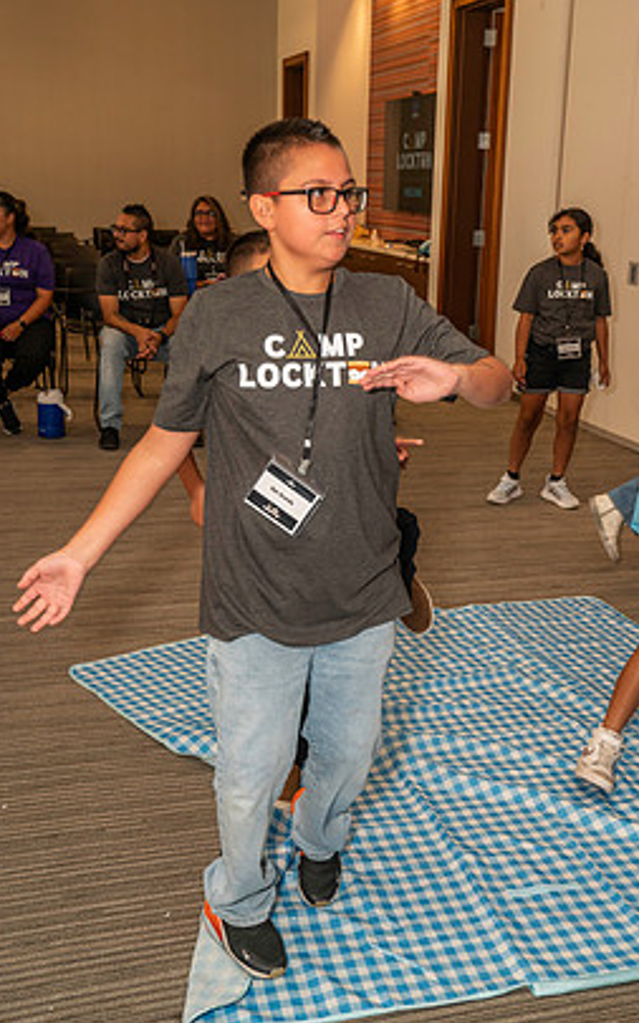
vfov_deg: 46.2
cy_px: 482
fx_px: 1199
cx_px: 371
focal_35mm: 43
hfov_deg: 29.8
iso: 1600
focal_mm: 38
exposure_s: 1/200
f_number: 5.6
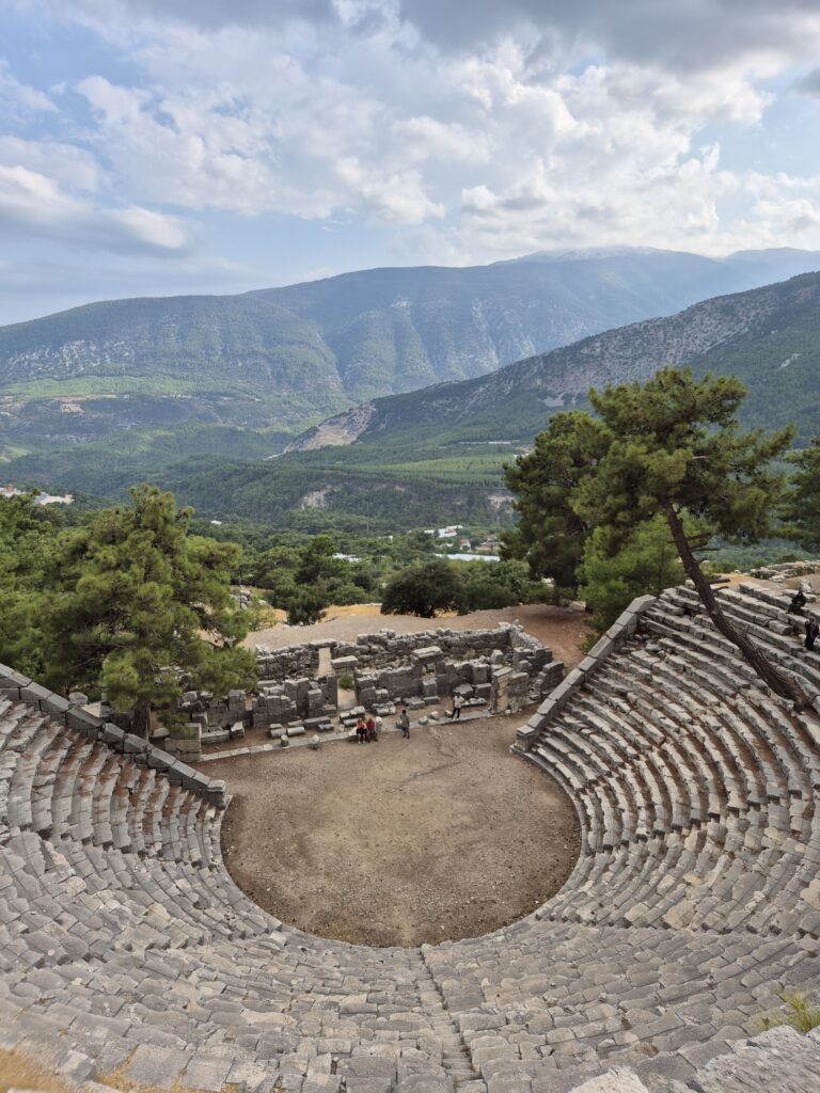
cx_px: 410
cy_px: 546
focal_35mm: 23
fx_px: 726
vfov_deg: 73.9
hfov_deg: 58.9
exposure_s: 1/1396
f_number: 1.8
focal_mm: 5.4
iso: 25
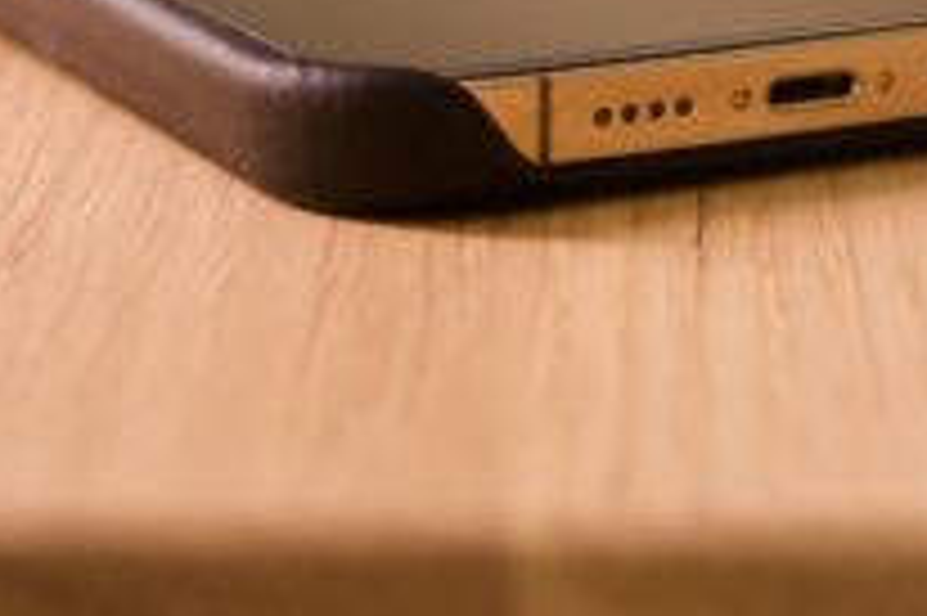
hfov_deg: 15.5
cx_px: 824
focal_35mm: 131
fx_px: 3370
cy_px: 4
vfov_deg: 10.4
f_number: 3.2
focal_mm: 30
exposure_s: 1/50
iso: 640
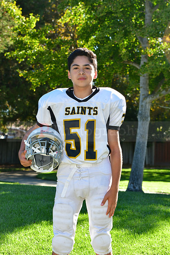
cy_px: 128
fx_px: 743
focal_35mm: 105
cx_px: 85
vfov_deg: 19.5
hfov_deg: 13.0
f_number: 6.3
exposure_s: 1/400
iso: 400
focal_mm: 70
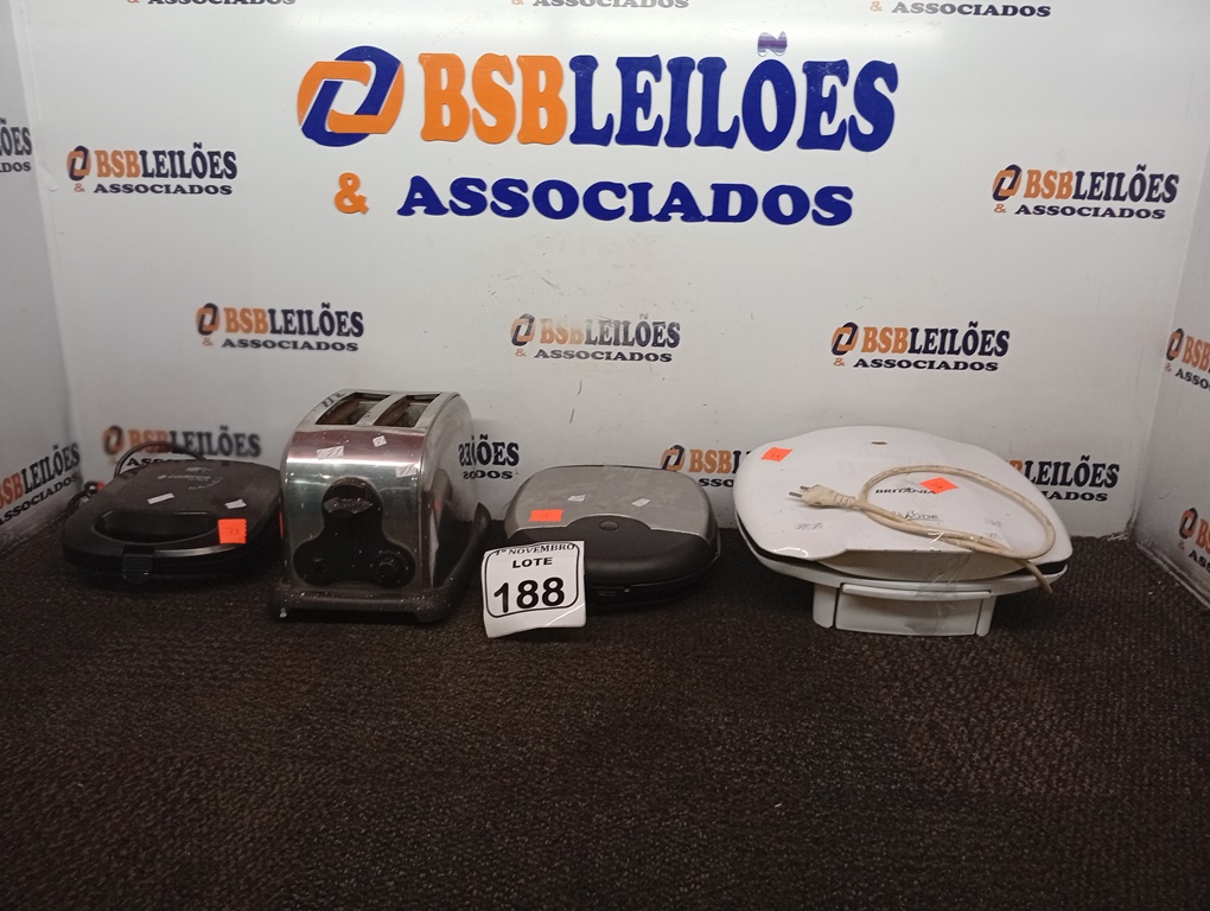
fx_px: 945
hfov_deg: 65.2
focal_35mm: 27
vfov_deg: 51.5
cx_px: 605
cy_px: 456
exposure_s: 1/30
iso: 193
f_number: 1.8
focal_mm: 3.98
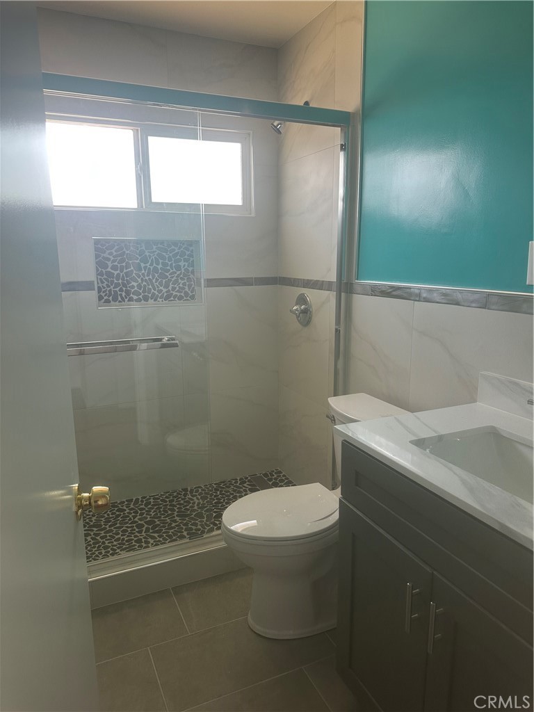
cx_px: 267
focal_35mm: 24
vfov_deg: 71.6
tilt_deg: -10.2
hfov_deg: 56.8
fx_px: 494
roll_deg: +0.5
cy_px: 356
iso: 125
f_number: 1.78
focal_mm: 6.86
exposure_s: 1/121
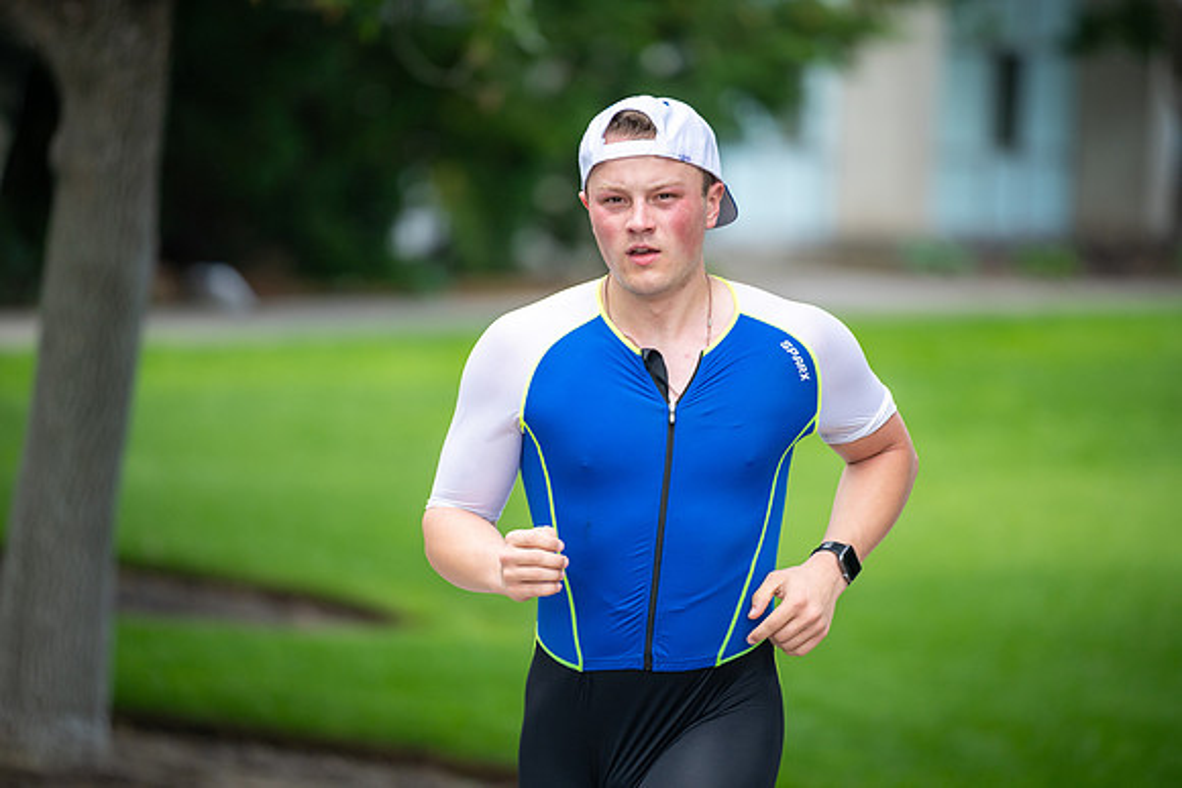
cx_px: 591
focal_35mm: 200
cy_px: 394
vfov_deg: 6.9
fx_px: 6568
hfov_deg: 10.3
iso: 200
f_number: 2.8
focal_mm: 200
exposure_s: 1/1250
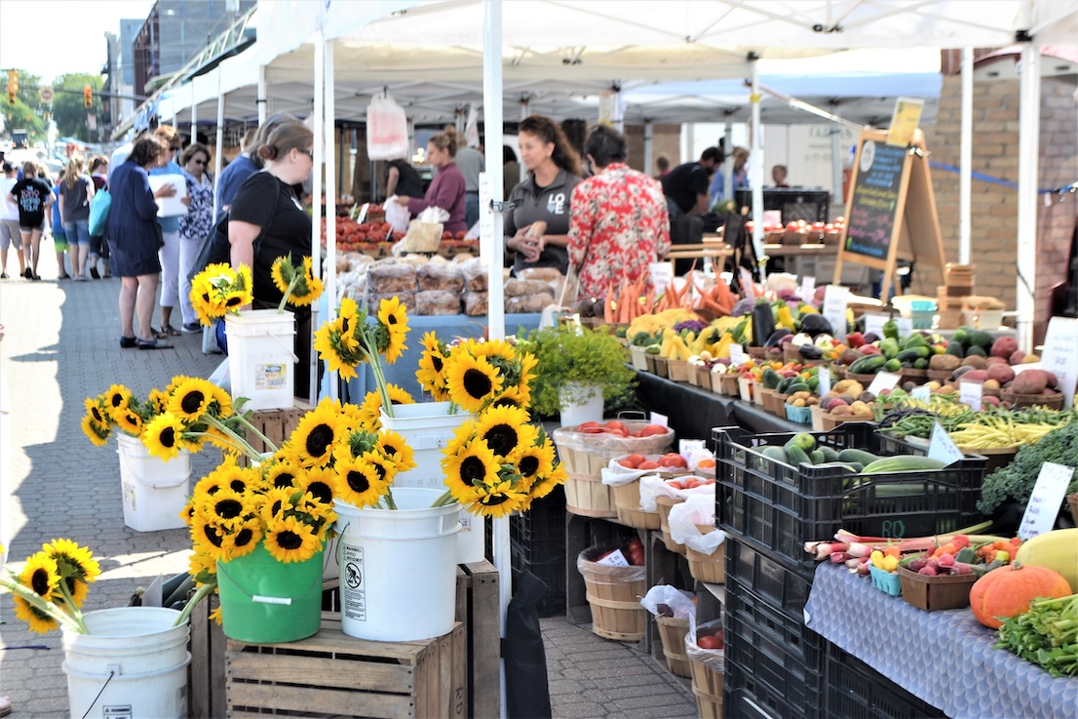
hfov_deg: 31.9
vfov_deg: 21.6
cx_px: 539
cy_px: 360
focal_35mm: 63
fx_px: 1886
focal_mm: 42
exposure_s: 1/125
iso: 100
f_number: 5.6
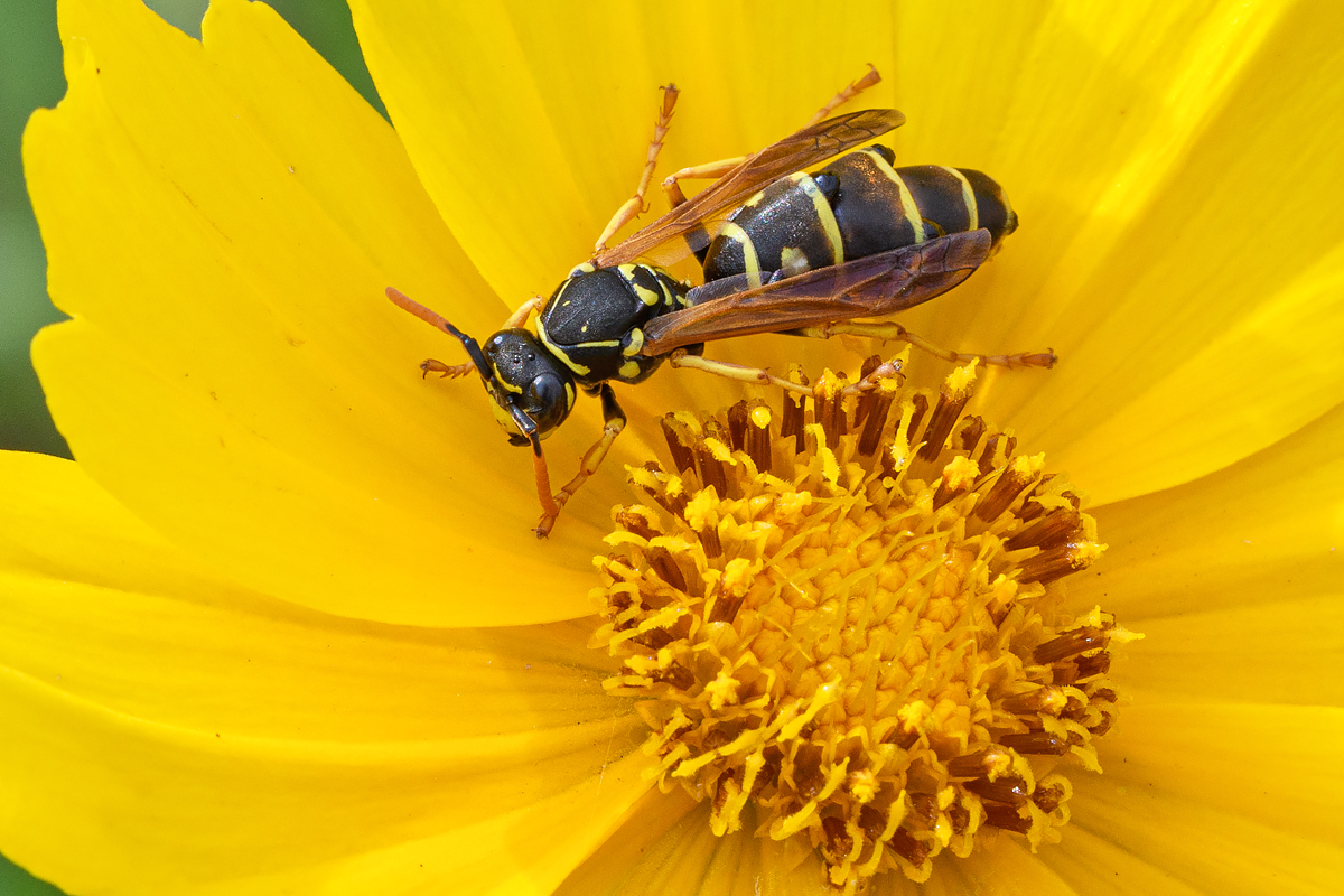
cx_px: 672
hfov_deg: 15.2
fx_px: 5040
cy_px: 448
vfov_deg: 10.2
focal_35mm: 135
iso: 400
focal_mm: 90
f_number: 16
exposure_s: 1/250
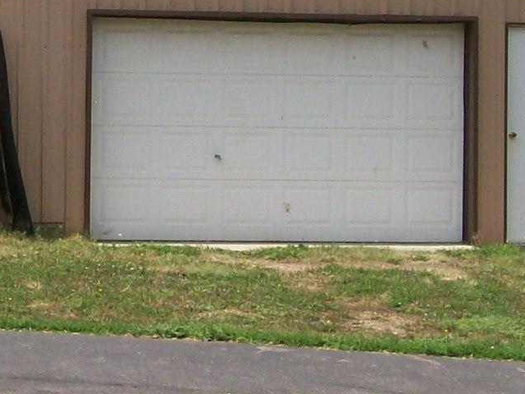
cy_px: 41
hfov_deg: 11.8
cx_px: -195
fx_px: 2457
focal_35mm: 162
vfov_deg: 9.1
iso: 80
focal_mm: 7.6
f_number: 5.4
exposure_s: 1/562
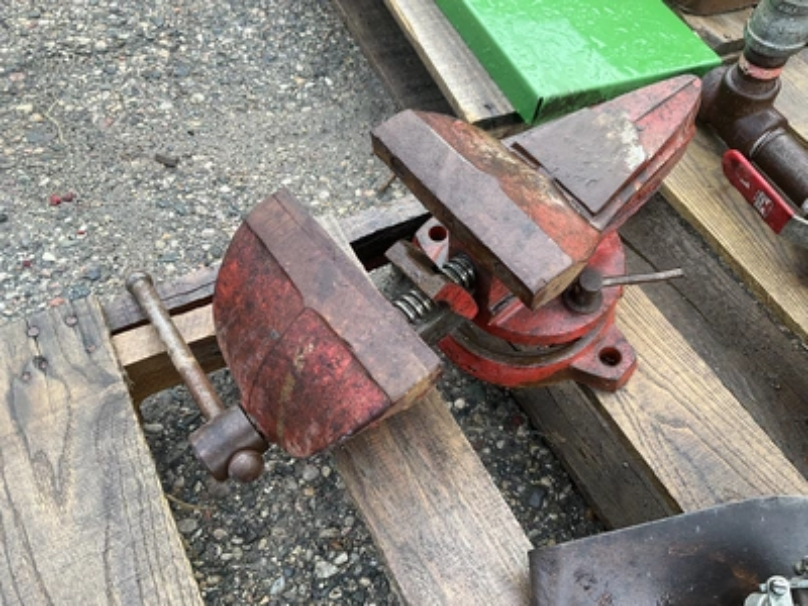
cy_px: 303
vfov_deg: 48.2
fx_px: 677
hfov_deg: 61.7
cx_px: 404
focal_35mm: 29
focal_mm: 3
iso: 25
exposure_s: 1/122
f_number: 1.8
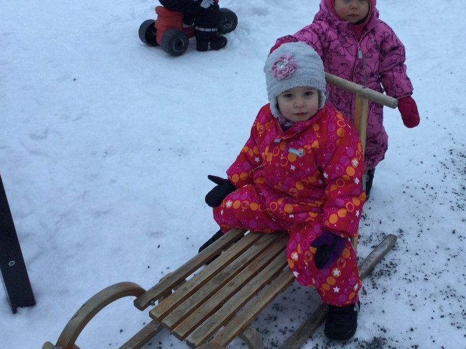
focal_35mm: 44
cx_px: 298
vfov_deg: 32.5
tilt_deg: -30.9
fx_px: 592
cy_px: 105
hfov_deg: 42.5
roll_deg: -1.1
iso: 32
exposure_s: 1/50
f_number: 2.4
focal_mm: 3.3
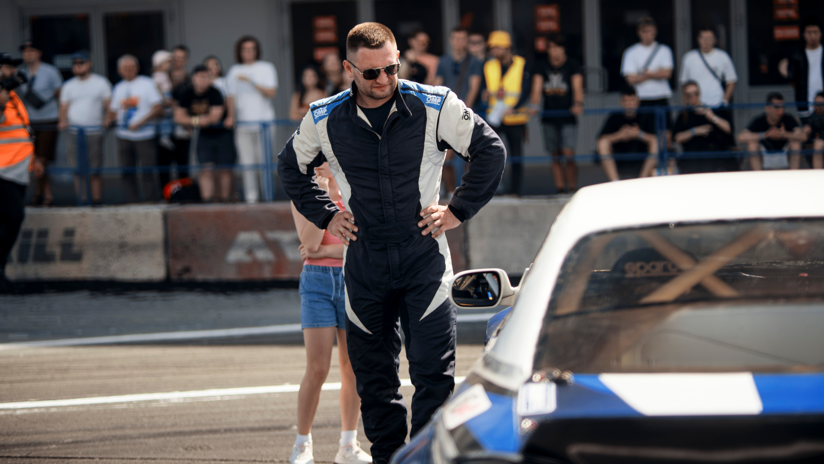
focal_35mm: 89
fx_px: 1946
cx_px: 412
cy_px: 189
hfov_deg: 23.9
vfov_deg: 13.6
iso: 100
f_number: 1.8
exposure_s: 1/500
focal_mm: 85
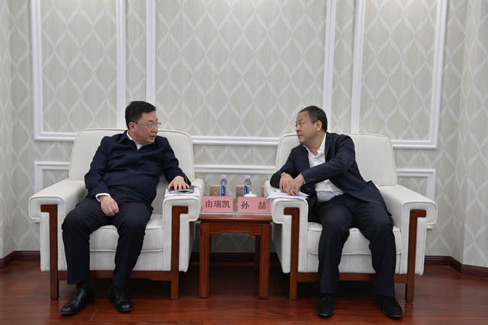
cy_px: 162
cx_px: 244
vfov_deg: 30.5
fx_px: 596
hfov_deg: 44.5
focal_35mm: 44
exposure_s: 1/125
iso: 1250
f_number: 5.6
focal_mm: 44
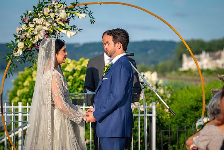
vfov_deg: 8.8
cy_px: 71
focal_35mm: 156
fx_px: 970
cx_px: 114
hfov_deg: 13.2
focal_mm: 140
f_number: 4.5
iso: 160
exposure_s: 1/1000
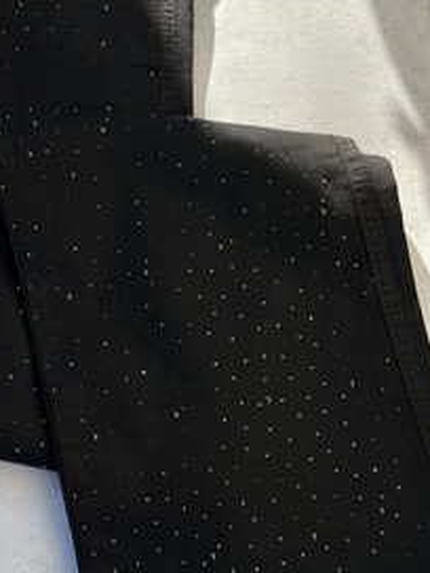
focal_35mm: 51
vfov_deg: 37.2
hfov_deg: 28.3
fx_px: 845
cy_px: 208
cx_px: 131
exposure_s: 1/639
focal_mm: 5.7
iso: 50
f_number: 1.5
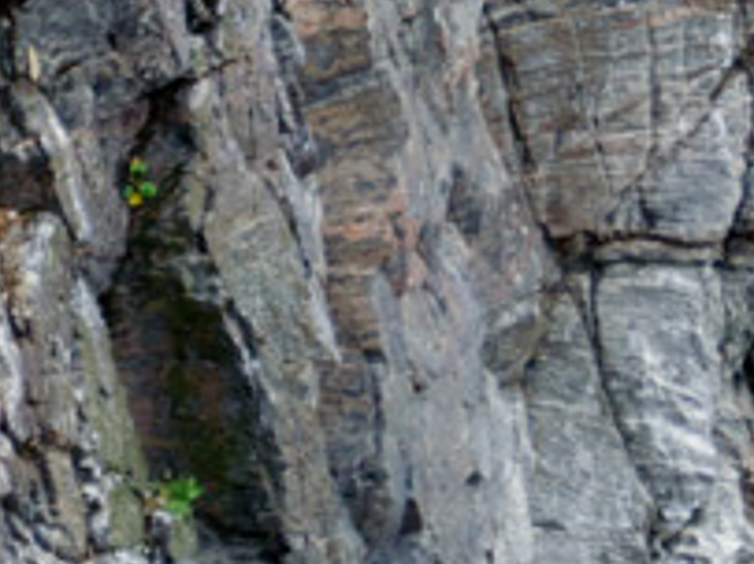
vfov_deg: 0.3
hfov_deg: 0.4
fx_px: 97090
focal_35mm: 4460
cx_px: 1931
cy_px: 937
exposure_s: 1/350
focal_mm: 600
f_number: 6.7
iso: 400
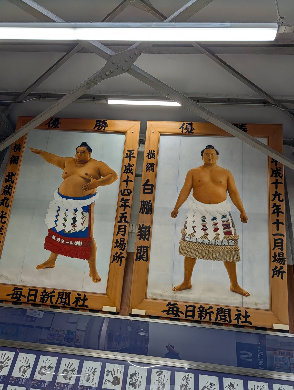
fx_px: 271
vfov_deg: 71.5
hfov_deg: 56.9
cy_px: 195
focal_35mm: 24
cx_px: 147
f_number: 1.68
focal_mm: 6.9
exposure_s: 1/307
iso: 52
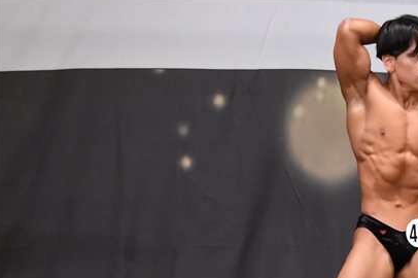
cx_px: 394
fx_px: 4989
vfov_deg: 3.2
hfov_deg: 4.8
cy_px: 254
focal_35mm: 430
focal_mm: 150
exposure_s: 1/400
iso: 6400
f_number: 5.6
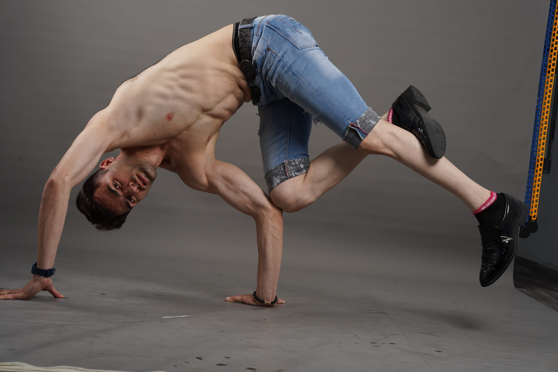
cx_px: 279
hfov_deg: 23.9
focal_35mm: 85
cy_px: 186
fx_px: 1317
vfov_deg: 16.1
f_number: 11
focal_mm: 85
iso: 320
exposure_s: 1/250
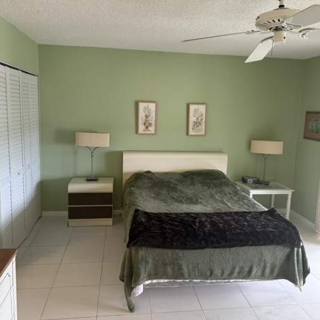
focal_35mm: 29
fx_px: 303
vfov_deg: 55.6
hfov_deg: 55.6
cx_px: 162
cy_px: 154
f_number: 1.78
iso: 200
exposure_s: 1/60
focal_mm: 6.76
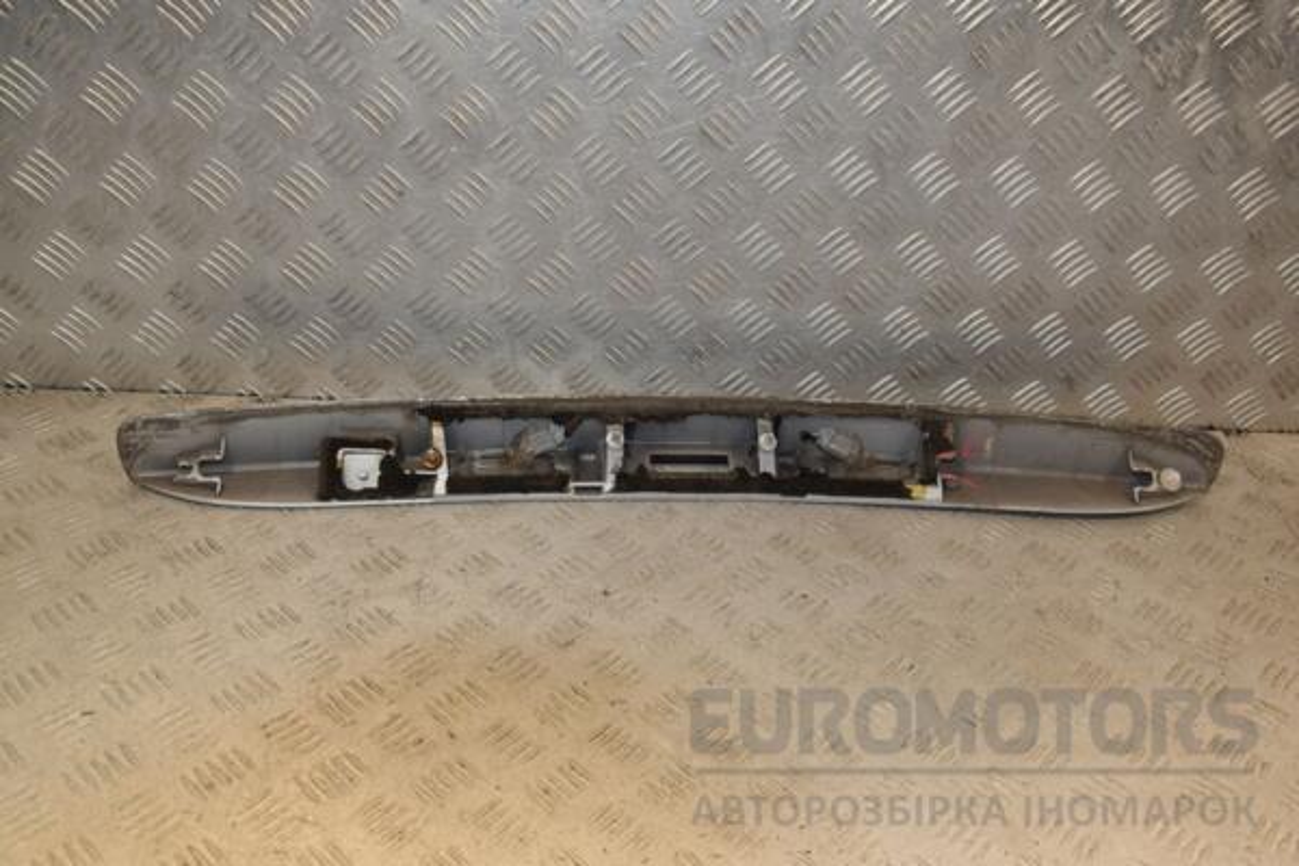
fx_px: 1299
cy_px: 433
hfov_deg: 53.1
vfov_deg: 36.9
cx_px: 650
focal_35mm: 36
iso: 800
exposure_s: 1/200
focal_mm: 24
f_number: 7.1
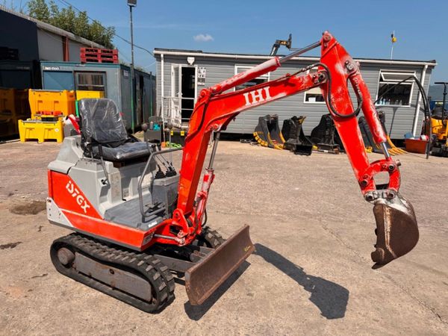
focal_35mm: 24
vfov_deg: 56.8
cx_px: 224
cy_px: 168
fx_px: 311
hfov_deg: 71.6
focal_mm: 6.76
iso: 80
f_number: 1.78
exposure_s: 1/5714
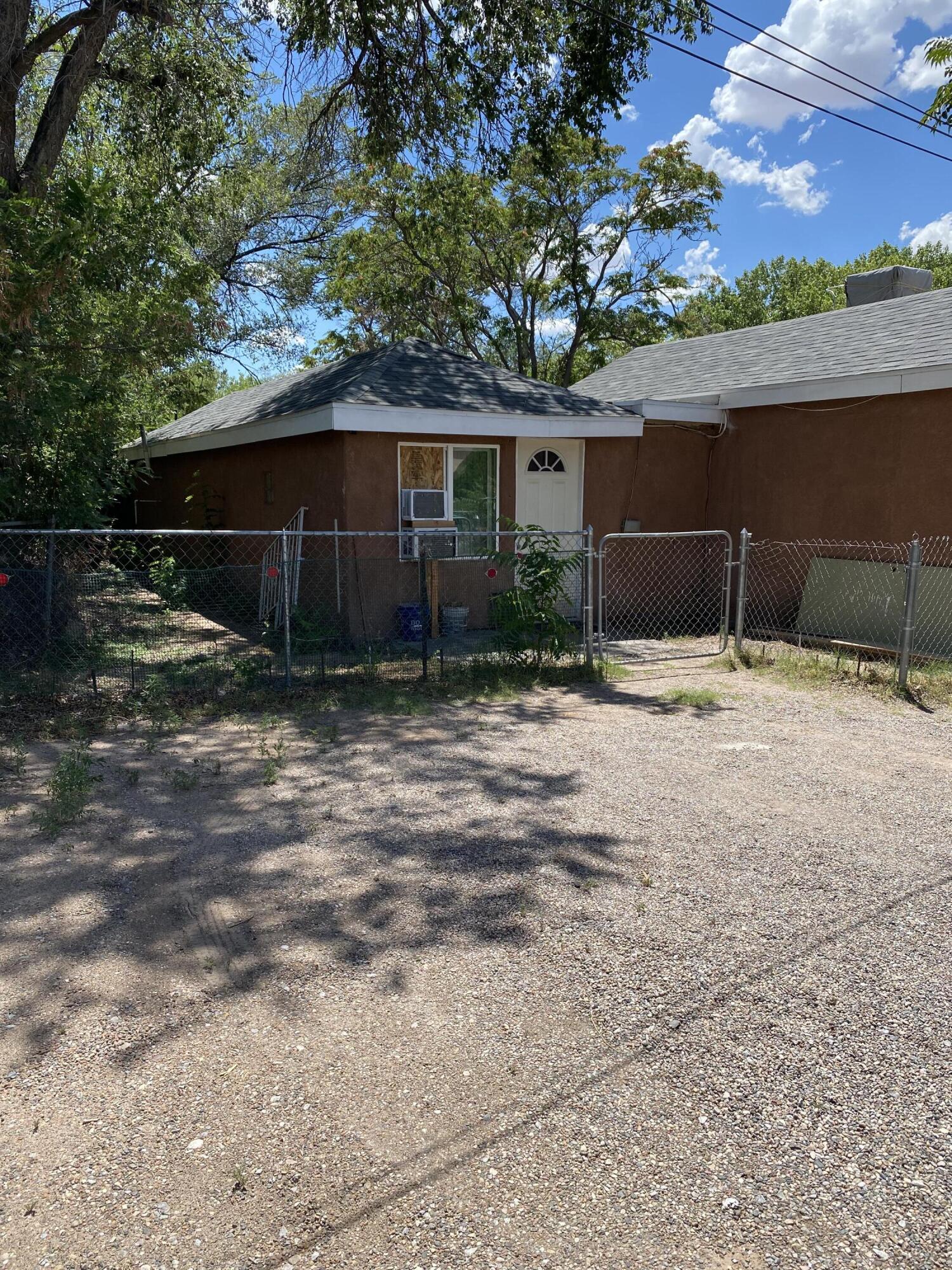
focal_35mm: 26
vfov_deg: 67.3
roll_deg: +0.1
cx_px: 476
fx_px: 953
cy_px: 635
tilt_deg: -8.5
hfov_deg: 53.1
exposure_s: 1/1927
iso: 32
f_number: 1.8
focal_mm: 4.25
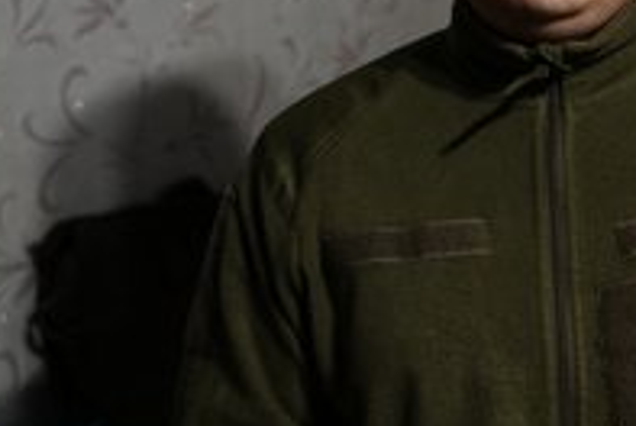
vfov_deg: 18.4
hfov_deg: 26.9
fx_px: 1292
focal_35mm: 73
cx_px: 549
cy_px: 47
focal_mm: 36
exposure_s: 1/50
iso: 1600
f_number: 2.8
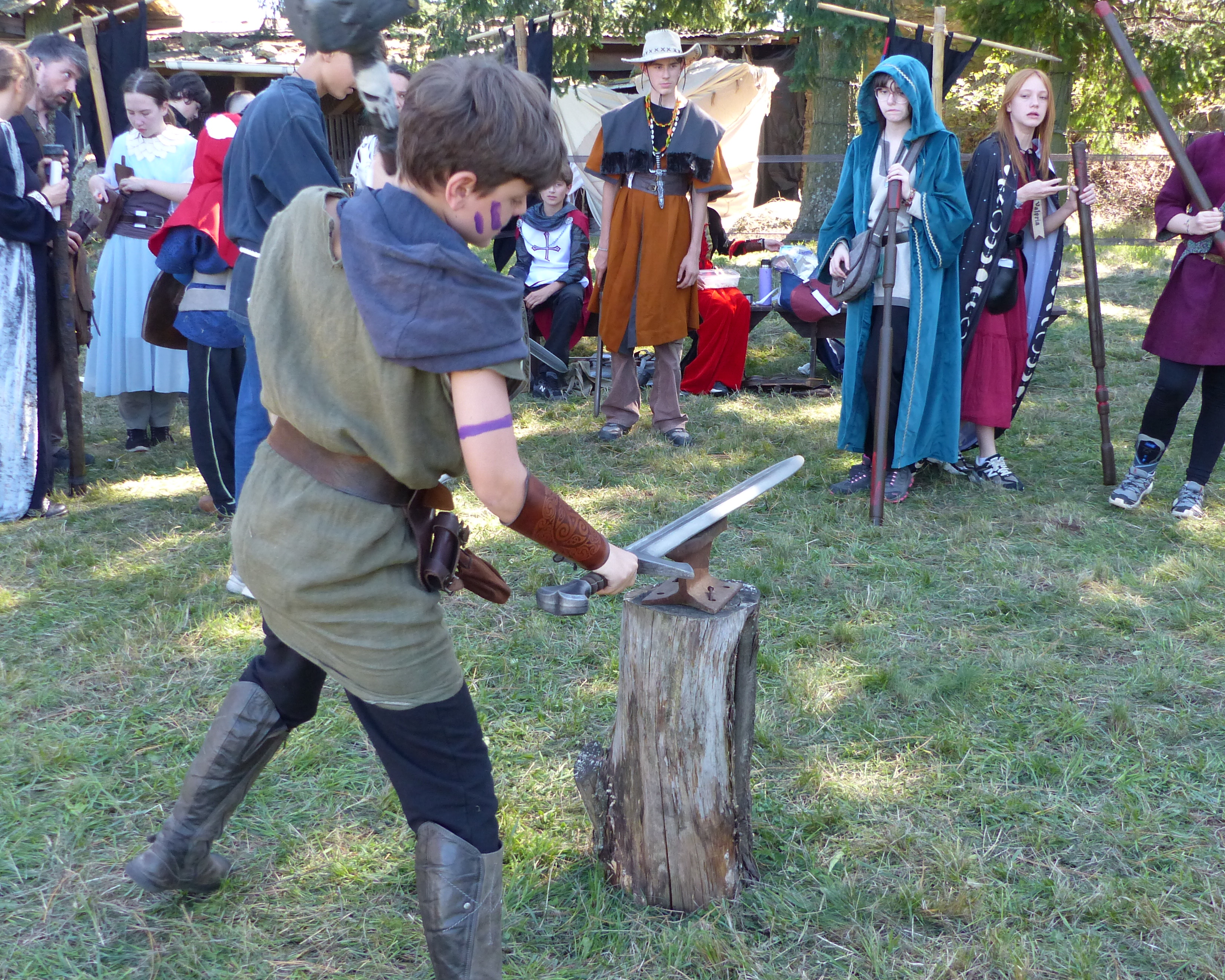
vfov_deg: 39.1
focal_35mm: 38
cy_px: 448
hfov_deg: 47.9
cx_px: 636
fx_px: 1378
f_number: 2.8
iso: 250
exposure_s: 1/250
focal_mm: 5.7
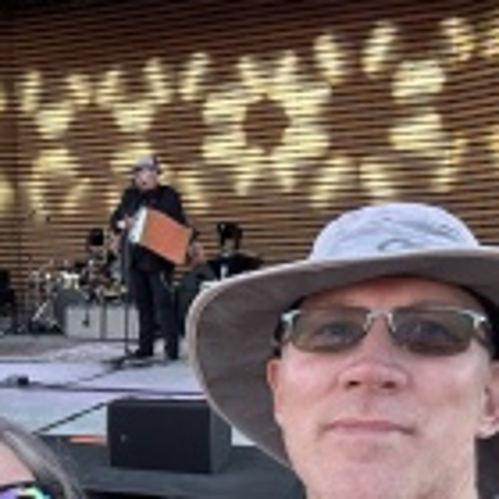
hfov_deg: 31.0
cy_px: 446
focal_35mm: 53
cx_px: 71
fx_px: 864
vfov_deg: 30.8
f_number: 1.9
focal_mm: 2.69
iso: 80
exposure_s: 1/121
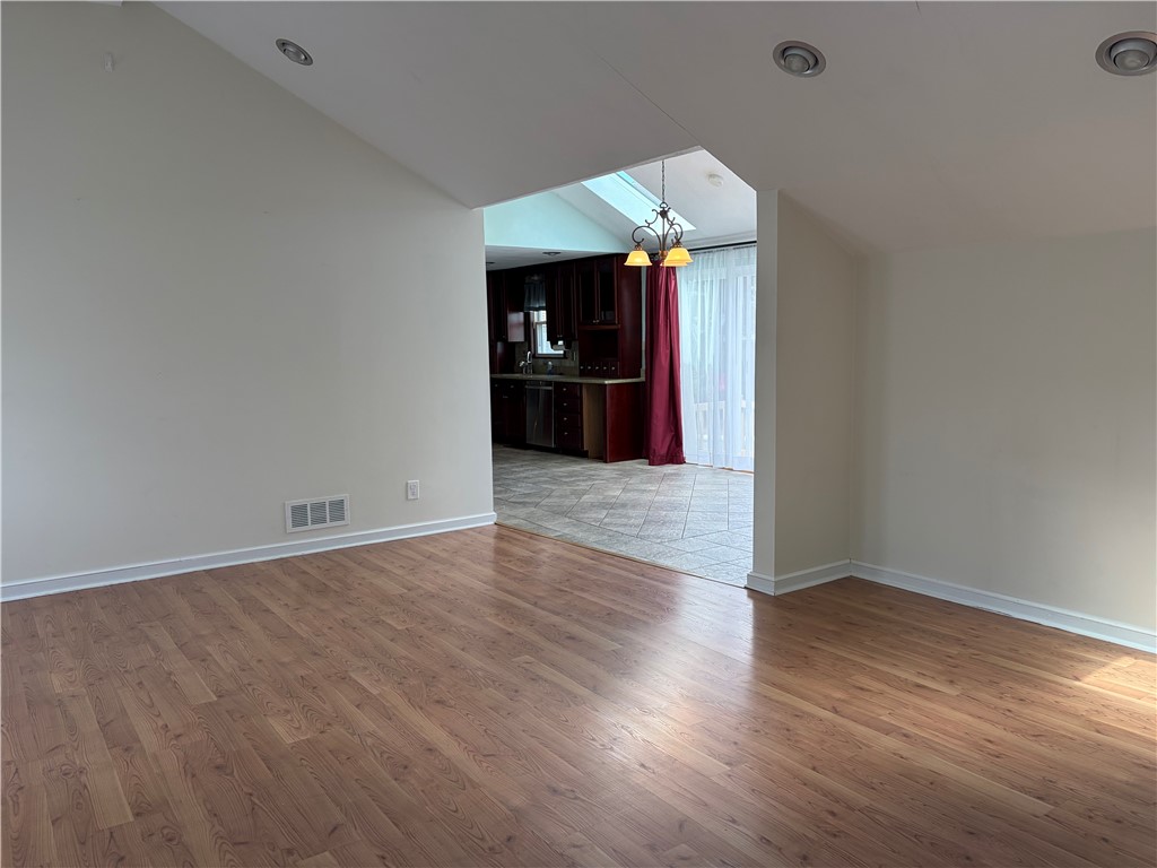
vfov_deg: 53.1
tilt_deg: -5.4
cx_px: 578
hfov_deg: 67.3
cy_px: 434
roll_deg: +1.0
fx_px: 869
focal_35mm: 26
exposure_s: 1/200
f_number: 1.6
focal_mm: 5.96
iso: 100
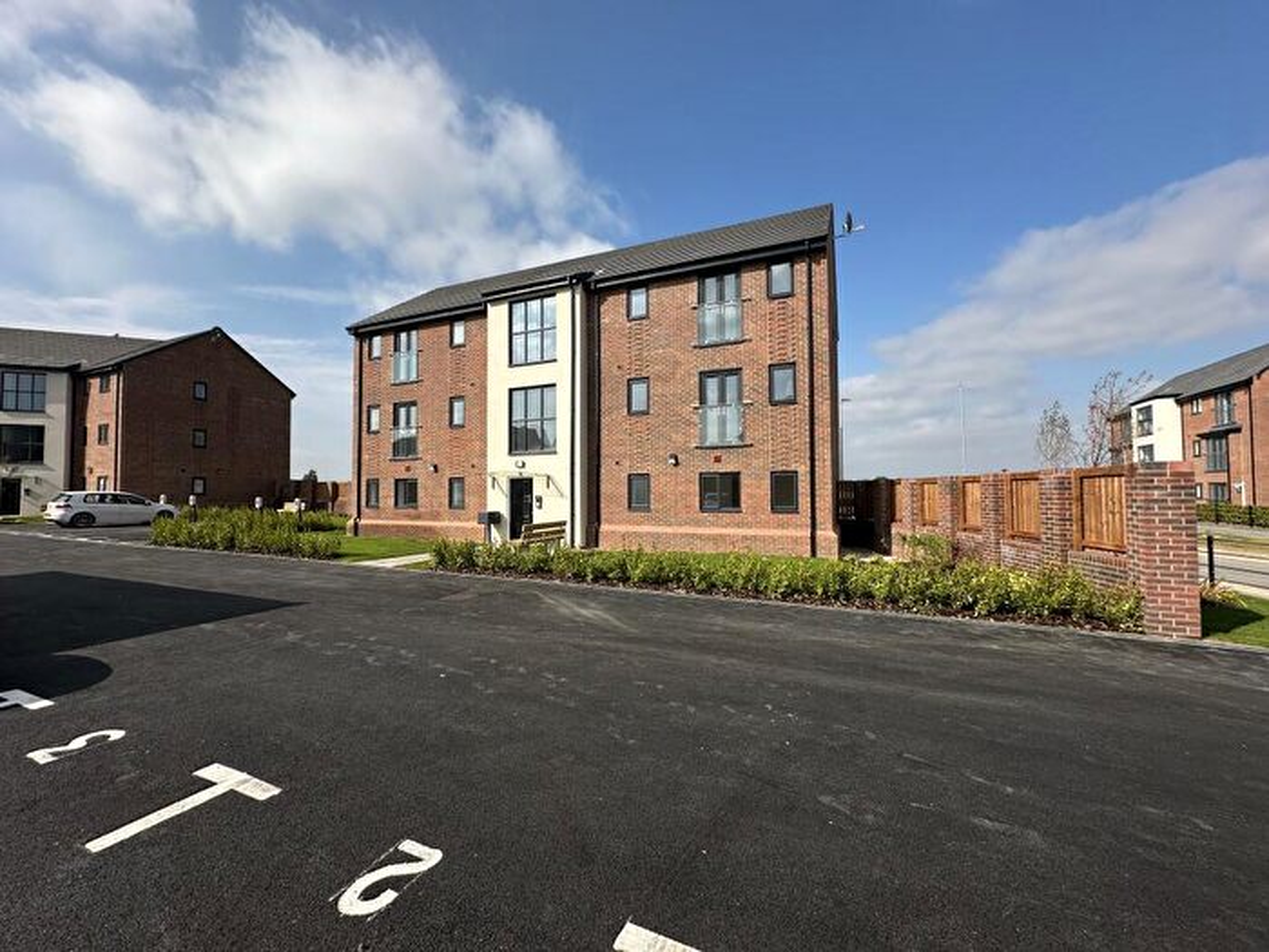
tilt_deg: +2.9
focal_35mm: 14
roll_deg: +0.7
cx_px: 634
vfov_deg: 85.7
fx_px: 513
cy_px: 476
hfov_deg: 102.1
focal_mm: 2.22
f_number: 2.2
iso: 50
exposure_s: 1/2747
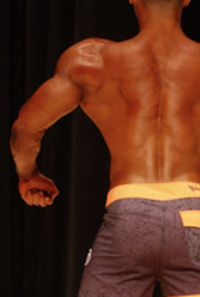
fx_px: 2119
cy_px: 225
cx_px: 175
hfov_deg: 5.4
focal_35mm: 256
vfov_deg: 8.0
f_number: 3.2
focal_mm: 80
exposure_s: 1/125
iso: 640
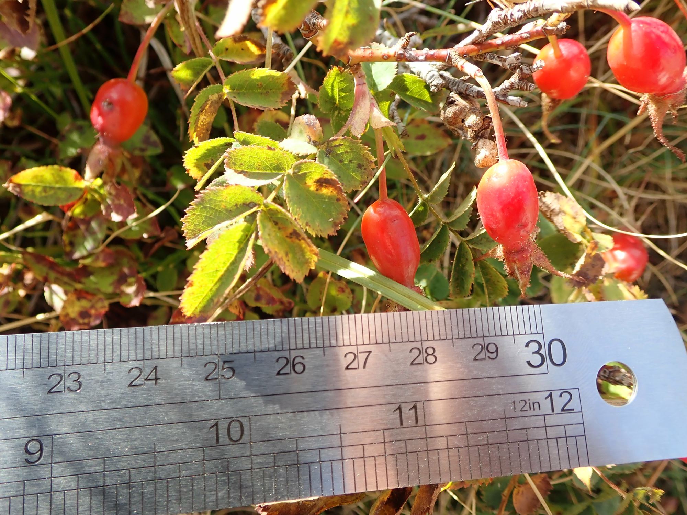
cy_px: 258
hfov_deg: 60.0
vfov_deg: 46.8
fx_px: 595
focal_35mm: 30
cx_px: 344
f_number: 3.2
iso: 100
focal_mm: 5.5
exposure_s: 1/160
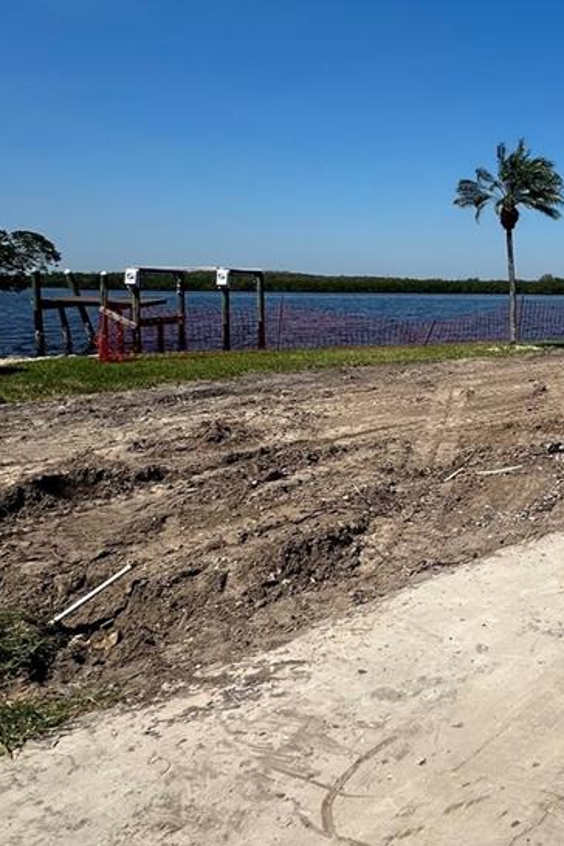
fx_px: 752
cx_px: 646
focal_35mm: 32
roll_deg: -1.1
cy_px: 333
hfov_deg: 34.4
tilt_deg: -2.9
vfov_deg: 58.2
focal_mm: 2.22
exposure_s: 1/4000
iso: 40
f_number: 2.2
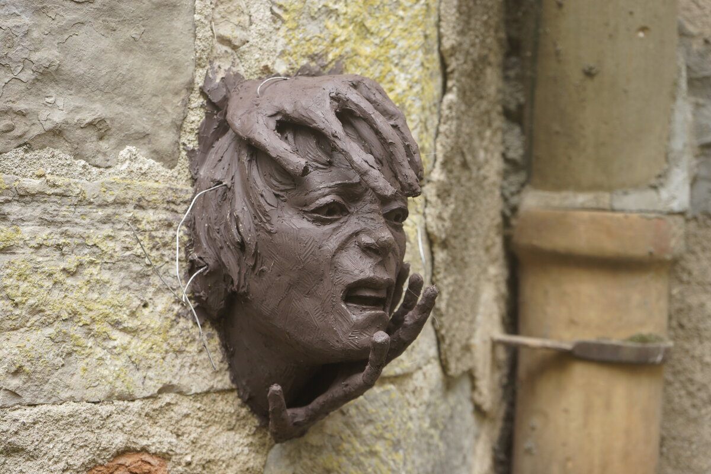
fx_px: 968
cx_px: 356
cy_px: 237
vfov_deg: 27.5
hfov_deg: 40.3
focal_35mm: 49
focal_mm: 49
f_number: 5
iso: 400
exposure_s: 1/125
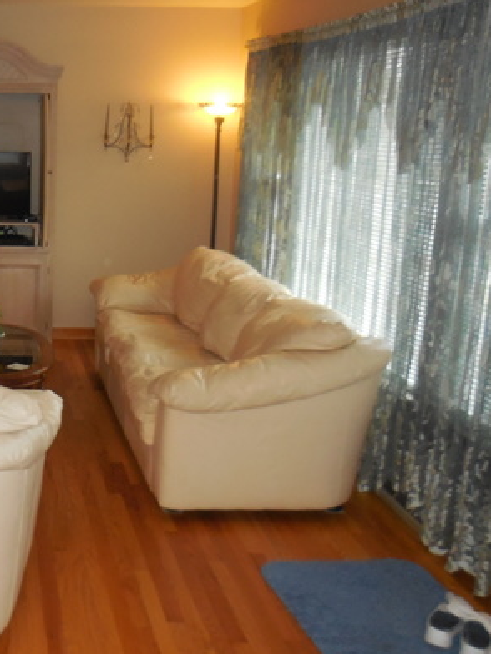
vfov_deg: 38.7
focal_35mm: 49
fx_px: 927
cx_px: -23
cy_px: 260
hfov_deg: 27.6
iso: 400
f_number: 3.2
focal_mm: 5.3
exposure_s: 1/25
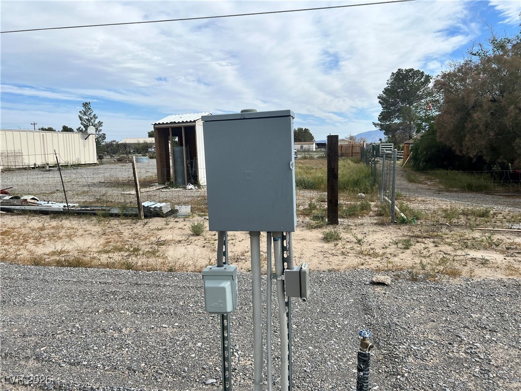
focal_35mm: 26
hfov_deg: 67.3
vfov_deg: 53.1
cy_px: 196
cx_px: 260
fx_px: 391
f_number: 1.5
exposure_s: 1/5882
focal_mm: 5.7
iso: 50
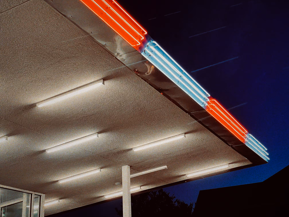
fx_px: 434
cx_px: 144
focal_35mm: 52
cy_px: 108
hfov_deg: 36.8
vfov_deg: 28.0
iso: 125
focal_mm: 6
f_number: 2
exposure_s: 1/60
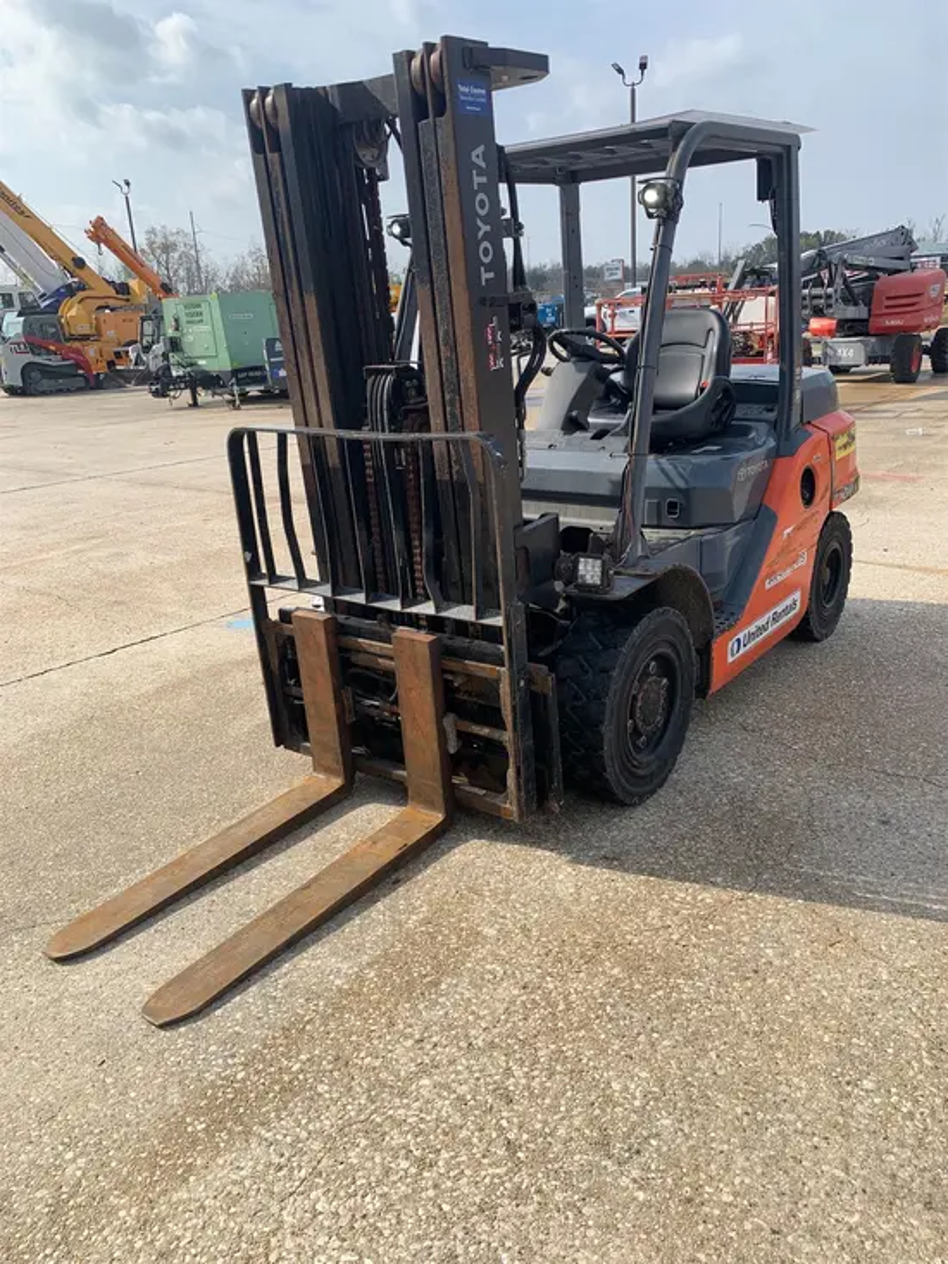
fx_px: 949
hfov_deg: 53.1
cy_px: 632
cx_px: 474
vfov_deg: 67.3
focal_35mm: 26
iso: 25
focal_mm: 4.25
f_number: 1.8
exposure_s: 1/1368
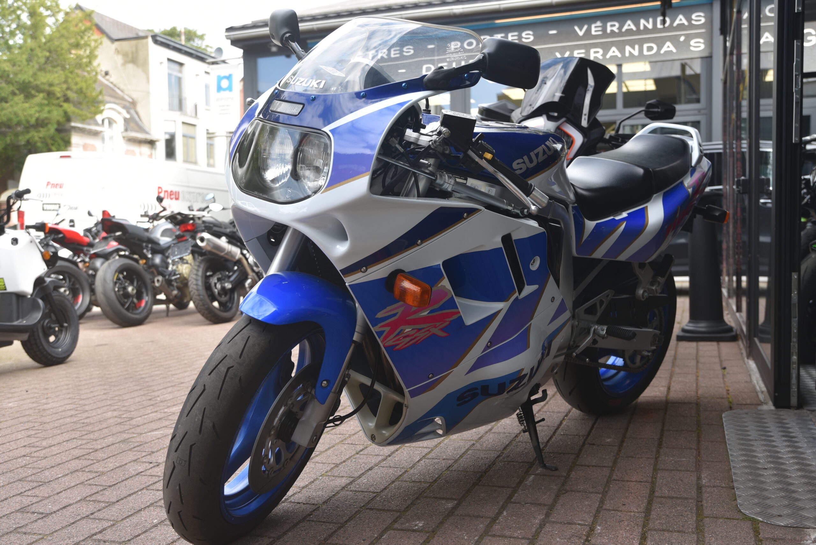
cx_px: 408
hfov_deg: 54.4
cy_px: 272
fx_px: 794
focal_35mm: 35
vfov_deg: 37.9
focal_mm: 35
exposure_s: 1/100
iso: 100
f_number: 5
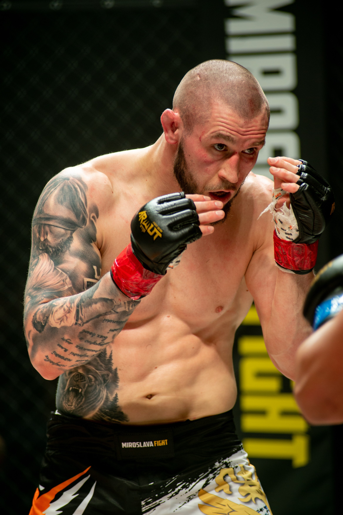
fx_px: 2427
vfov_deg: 12.1
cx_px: 172
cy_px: 258
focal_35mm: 170
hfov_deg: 8.1
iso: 560
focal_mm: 170
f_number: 4
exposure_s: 1/320
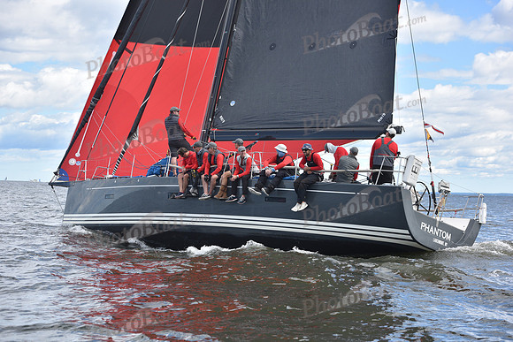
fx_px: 998
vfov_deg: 19.5
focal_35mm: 70
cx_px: 256
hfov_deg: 28.8
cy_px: 171
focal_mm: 70
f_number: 5
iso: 250
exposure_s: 1/1000
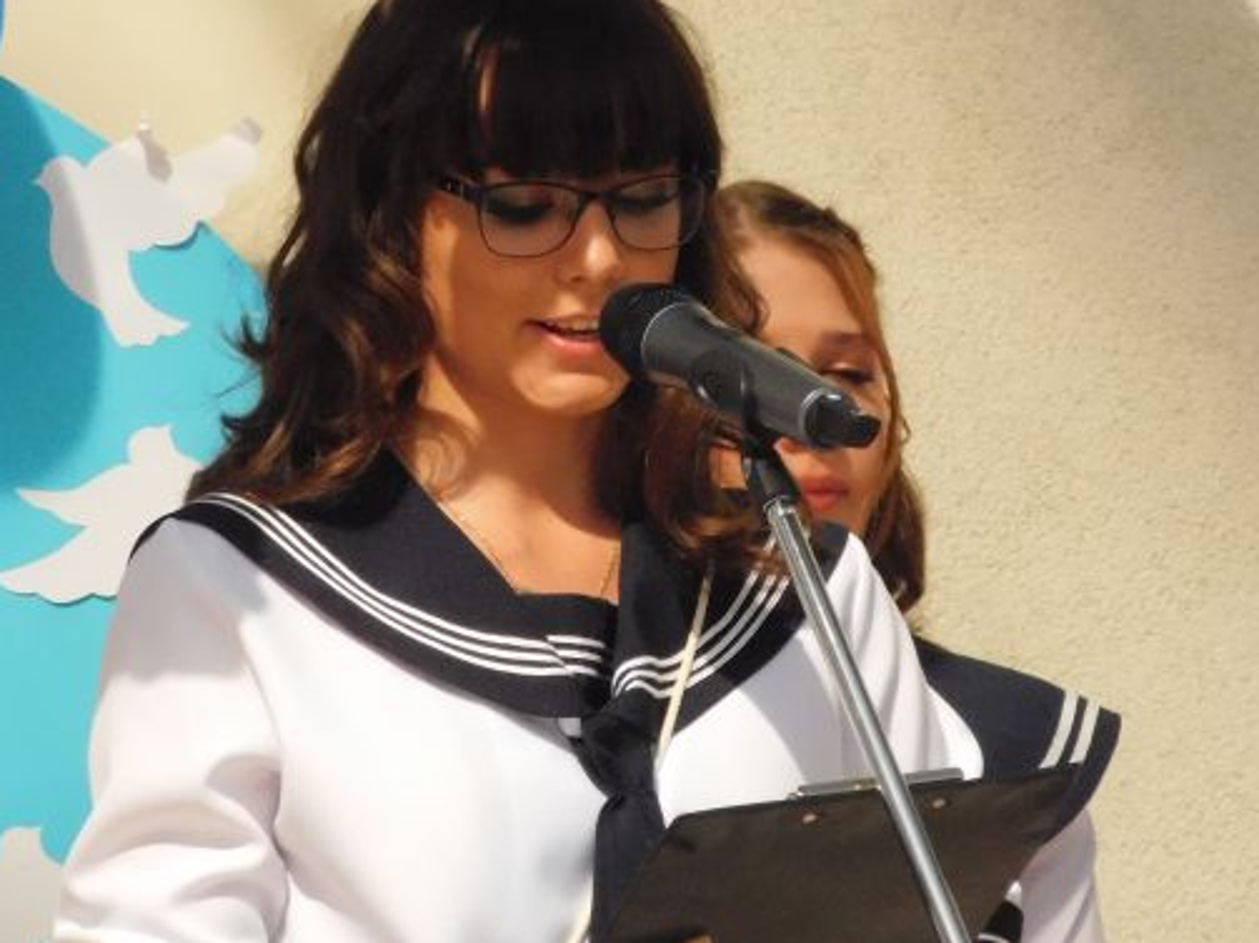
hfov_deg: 2.7
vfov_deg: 2.0
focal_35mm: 734
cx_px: 621
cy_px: 470
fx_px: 26690
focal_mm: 102.5
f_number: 12
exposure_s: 1/1500
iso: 1600
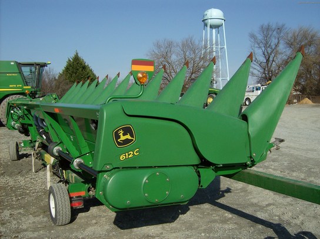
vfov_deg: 39.5
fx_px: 332
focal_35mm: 36
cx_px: 160
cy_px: 120
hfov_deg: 51.5
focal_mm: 6
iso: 100
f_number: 4.7
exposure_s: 1/1250
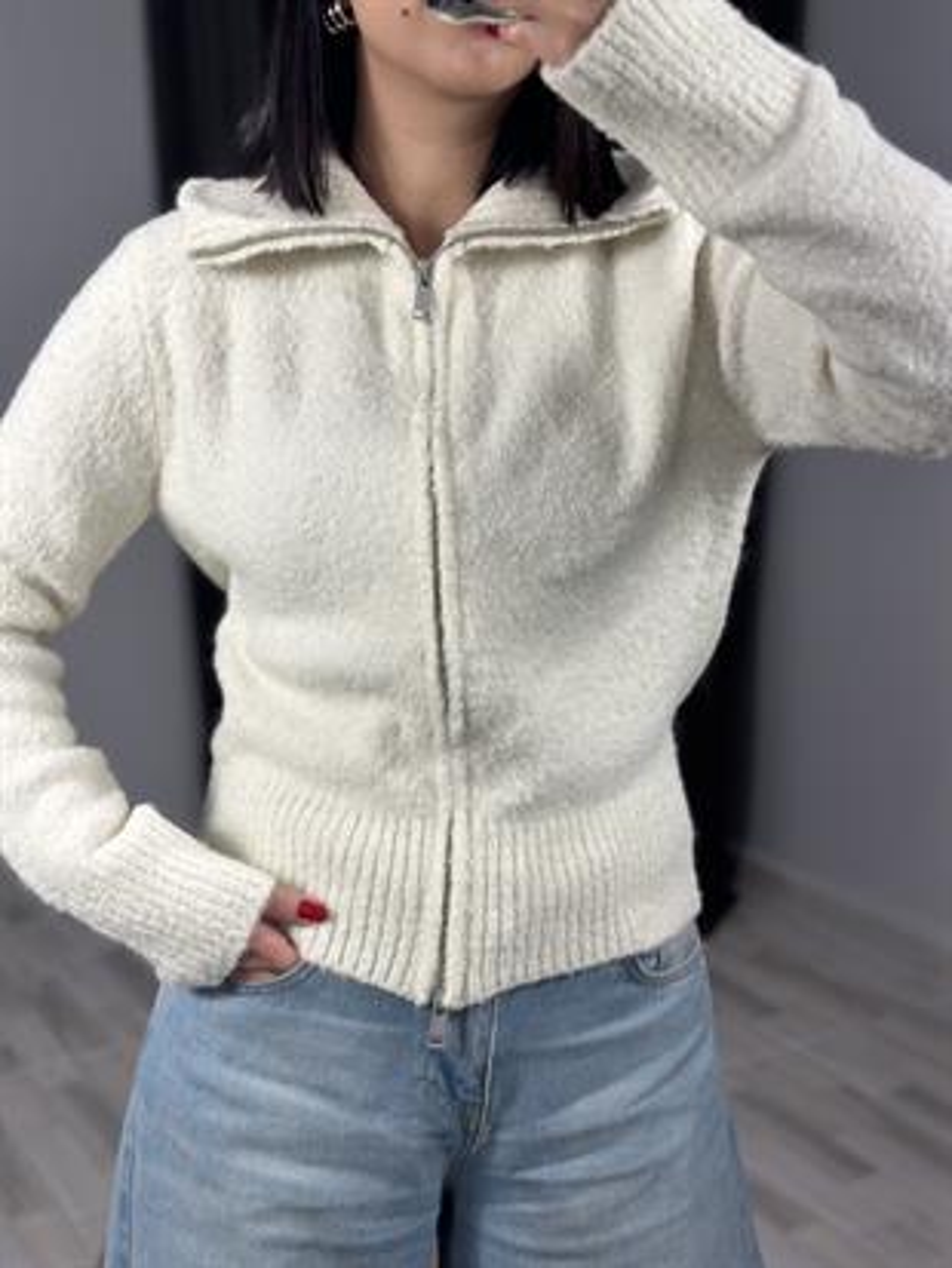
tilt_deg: -39.0
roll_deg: +2.2
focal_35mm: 48
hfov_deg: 30.3
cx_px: 476
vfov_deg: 39.6
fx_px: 1759
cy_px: 634
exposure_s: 1/142
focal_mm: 6.86
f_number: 1.78
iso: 64
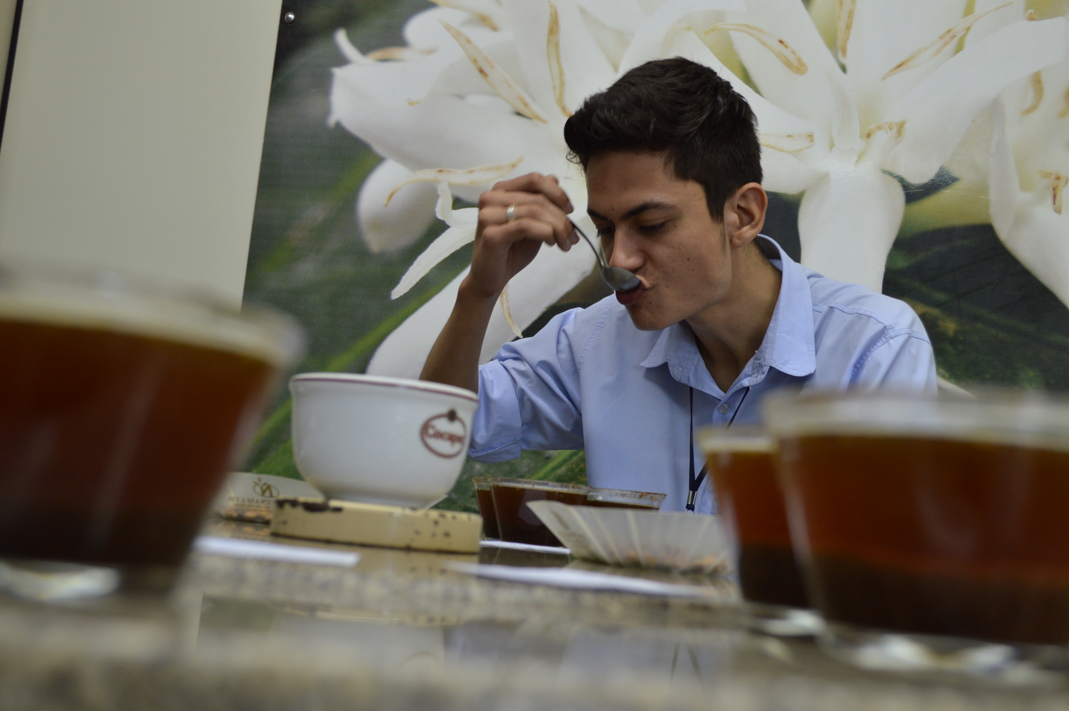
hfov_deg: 49.6
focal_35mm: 39
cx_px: 534
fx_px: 1157
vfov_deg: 34.1
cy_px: 356
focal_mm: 26
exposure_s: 1/40
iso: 400
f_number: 4.2
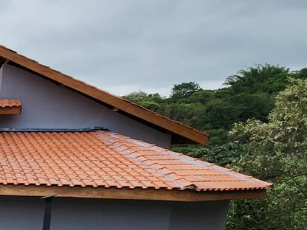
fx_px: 399
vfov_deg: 29.9
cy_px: 232
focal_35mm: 45
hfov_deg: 25.9
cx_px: -187
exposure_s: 1/1372
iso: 50
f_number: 2.2
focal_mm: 2.2
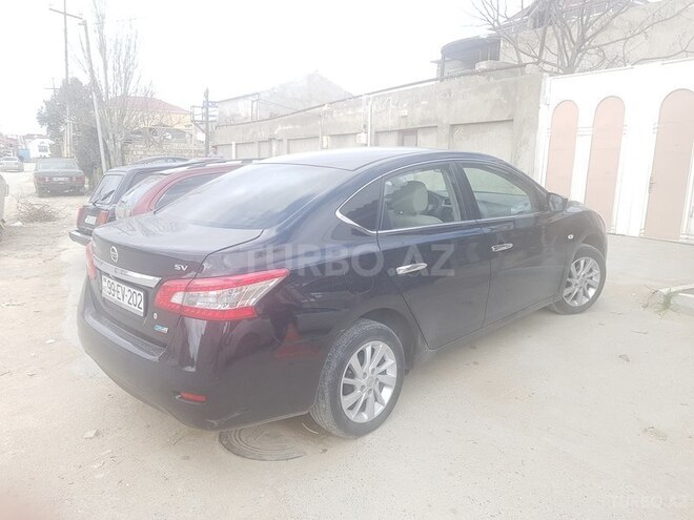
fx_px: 521
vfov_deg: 53.1
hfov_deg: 67.3
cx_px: 347
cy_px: 260
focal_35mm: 26
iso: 40
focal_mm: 4.2
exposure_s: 1/432
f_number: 1.7
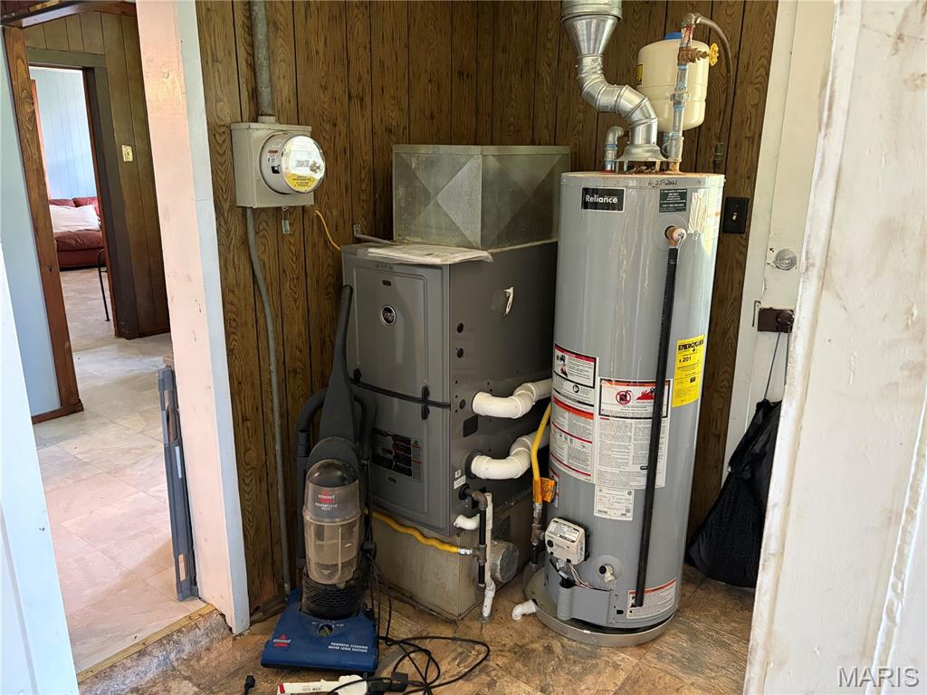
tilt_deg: -14.5
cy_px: 348
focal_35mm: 26
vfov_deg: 53.1
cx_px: 464
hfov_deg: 67.3
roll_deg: +0.0
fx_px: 696
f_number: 1.6
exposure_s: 1/59
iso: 500
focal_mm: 5.96
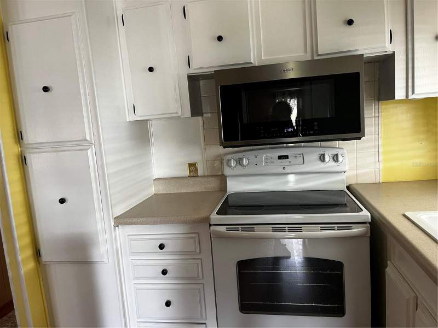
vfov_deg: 53.1
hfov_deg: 67.3
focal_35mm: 26
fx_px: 329
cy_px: 164
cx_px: 219
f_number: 1.6
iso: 160
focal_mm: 5.1
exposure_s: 1/60
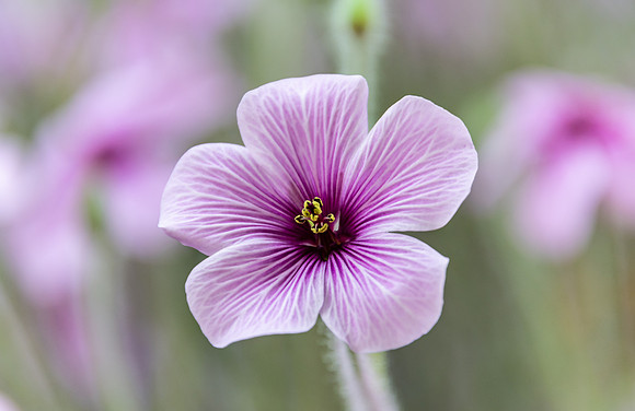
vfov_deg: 2.1
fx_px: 11282
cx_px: 296
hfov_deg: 3.2
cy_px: 211
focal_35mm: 645
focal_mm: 400
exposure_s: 1/160
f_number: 6.3
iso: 400
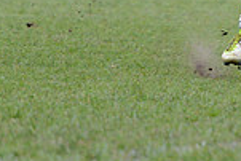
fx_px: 6949
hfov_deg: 2.0
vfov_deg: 1.3
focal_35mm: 1037
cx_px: 417
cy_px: -135
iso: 3200
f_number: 4
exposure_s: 1/500
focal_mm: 270
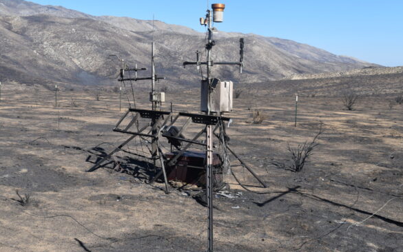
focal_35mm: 47
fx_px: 516
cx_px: 206
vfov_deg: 27.4
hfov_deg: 42.6
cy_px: 116
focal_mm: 30
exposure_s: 1/250
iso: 100
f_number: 8
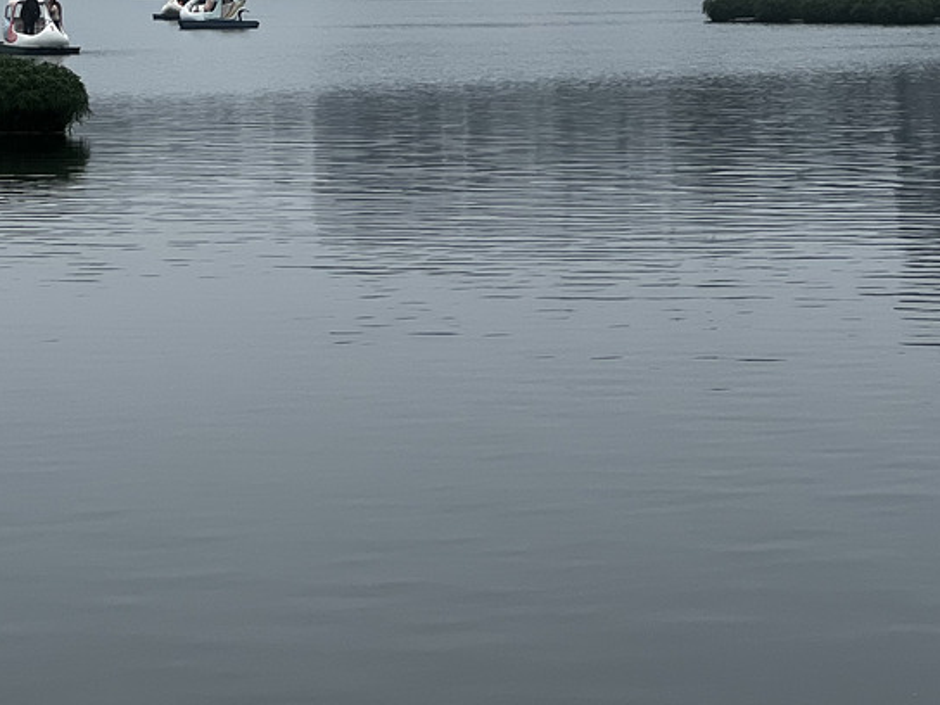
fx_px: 4616
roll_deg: +1.0
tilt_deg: -0.4
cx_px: 242
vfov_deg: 8.7
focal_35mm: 170
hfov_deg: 11.6
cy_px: 3
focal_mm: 9
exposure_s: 1/401
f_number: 2.8
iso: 32
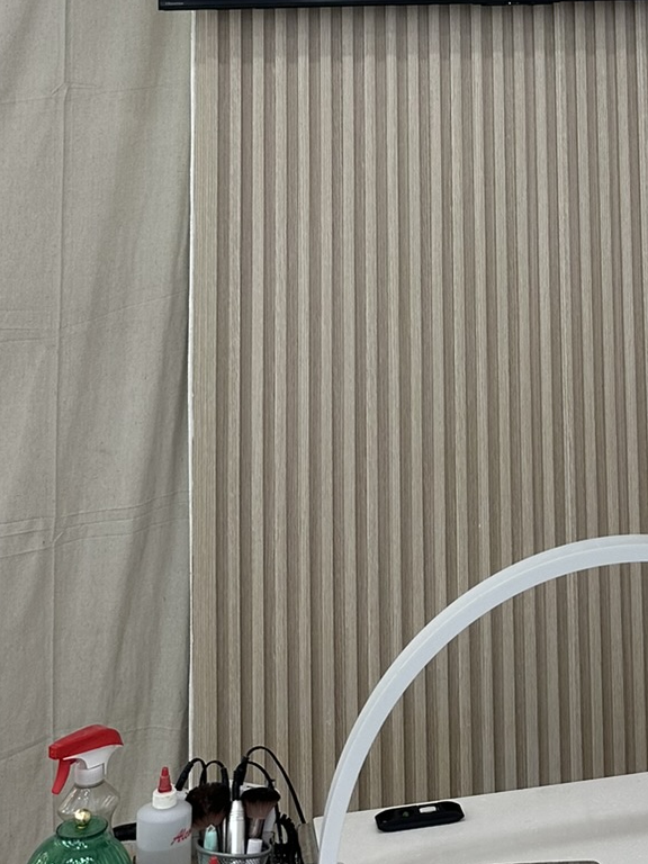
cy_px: -86
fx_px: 1597
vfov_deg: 27.7
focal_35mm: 64
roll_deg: +0.8
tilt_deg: +9.1
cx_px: 601
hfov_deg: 22.3
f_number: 1.78
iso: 80
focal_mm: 6.86
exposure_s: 1/120
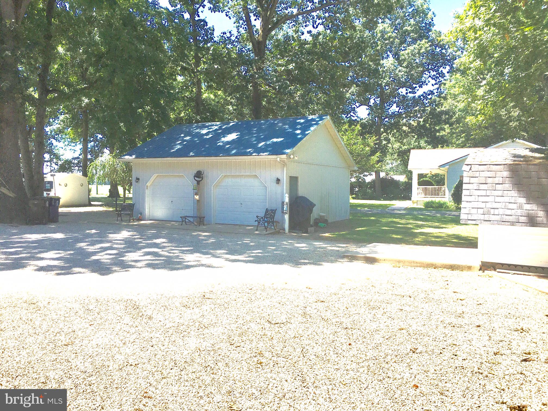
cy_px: 206
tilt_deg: +1.8
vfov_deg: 48.2
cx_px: 274
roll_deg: -1.6
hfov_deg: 61.7
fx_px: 459
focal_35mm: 29
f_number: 2.2
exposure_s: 1/1350
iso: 25
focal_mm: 4.15
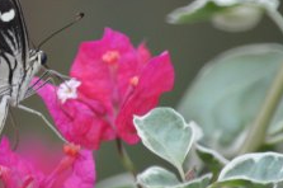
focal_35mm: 1234
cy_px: 43
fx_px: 9686
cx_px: -37
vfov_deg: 1.1
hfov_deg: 1.7
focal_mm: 300
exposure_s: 1/500
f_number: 5.6
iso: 900
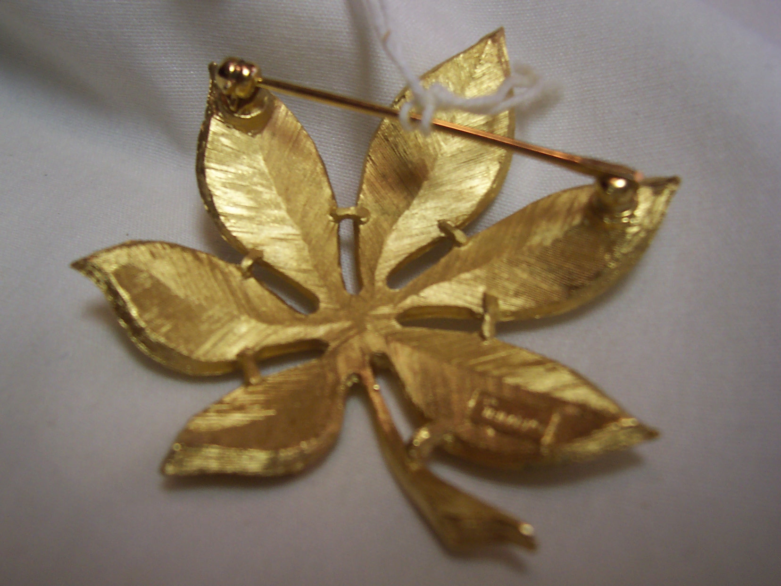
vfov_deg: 38.7
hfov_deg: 50.1
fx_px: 835
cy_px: 293
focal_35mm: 37
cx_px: 390
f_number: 2.8
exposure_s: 1/60
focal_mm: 5.6
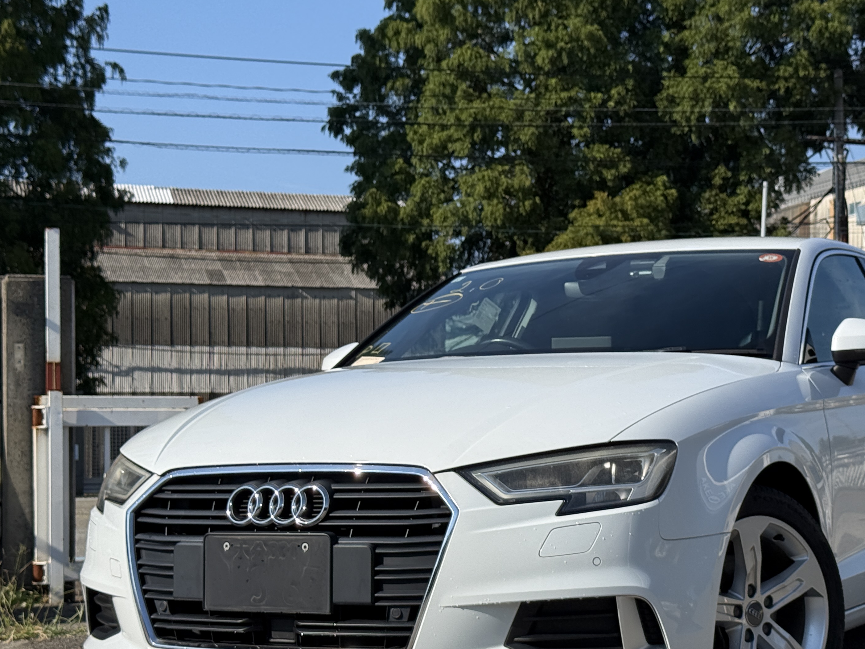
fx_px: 1724
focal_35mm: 69
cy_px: 405
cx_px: 546
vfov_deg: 21.3
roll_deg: +0.4
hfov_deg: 28.1
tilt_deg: +1.3
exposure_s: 1/7874
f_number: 1.78
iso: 100
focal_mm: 6.76
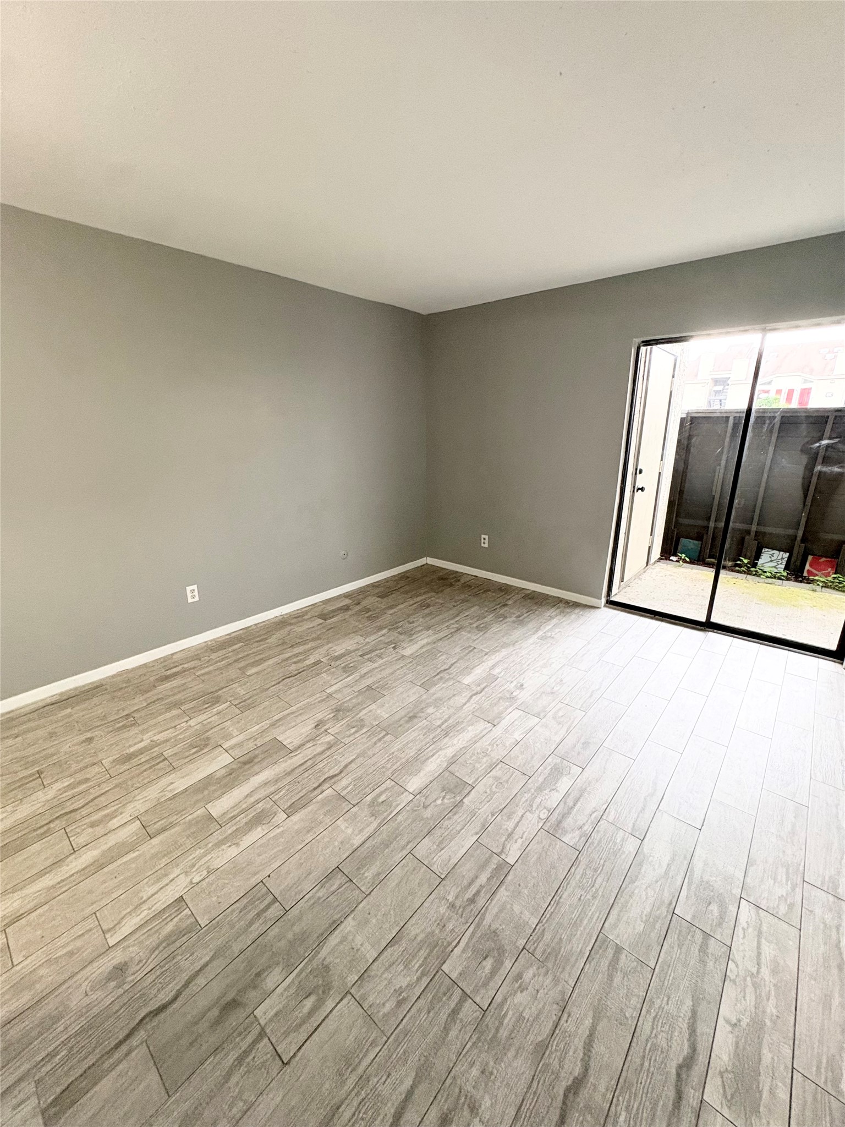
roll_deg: +0.1
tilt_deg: -17.2
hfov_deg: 85.7
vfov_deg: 102.1
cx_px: 422
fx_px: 456
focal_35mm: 14
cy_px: 564
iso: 500
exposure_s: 1/60
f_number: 2.2
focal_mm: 2.22
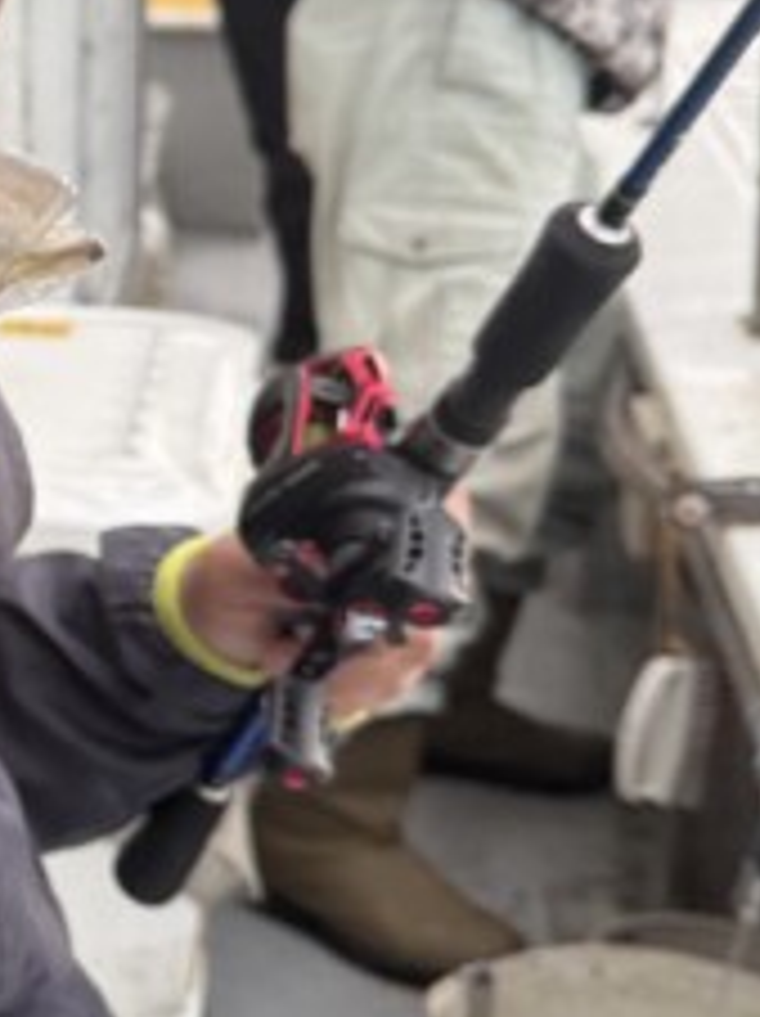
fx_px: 2493
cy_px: 310
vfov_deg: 22.9
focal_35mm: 85
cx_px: -508
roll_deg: +3.6
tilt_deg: -12.9
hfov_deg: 15.4
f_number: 1.78
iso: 64
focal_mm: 6.76
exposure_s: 1/263
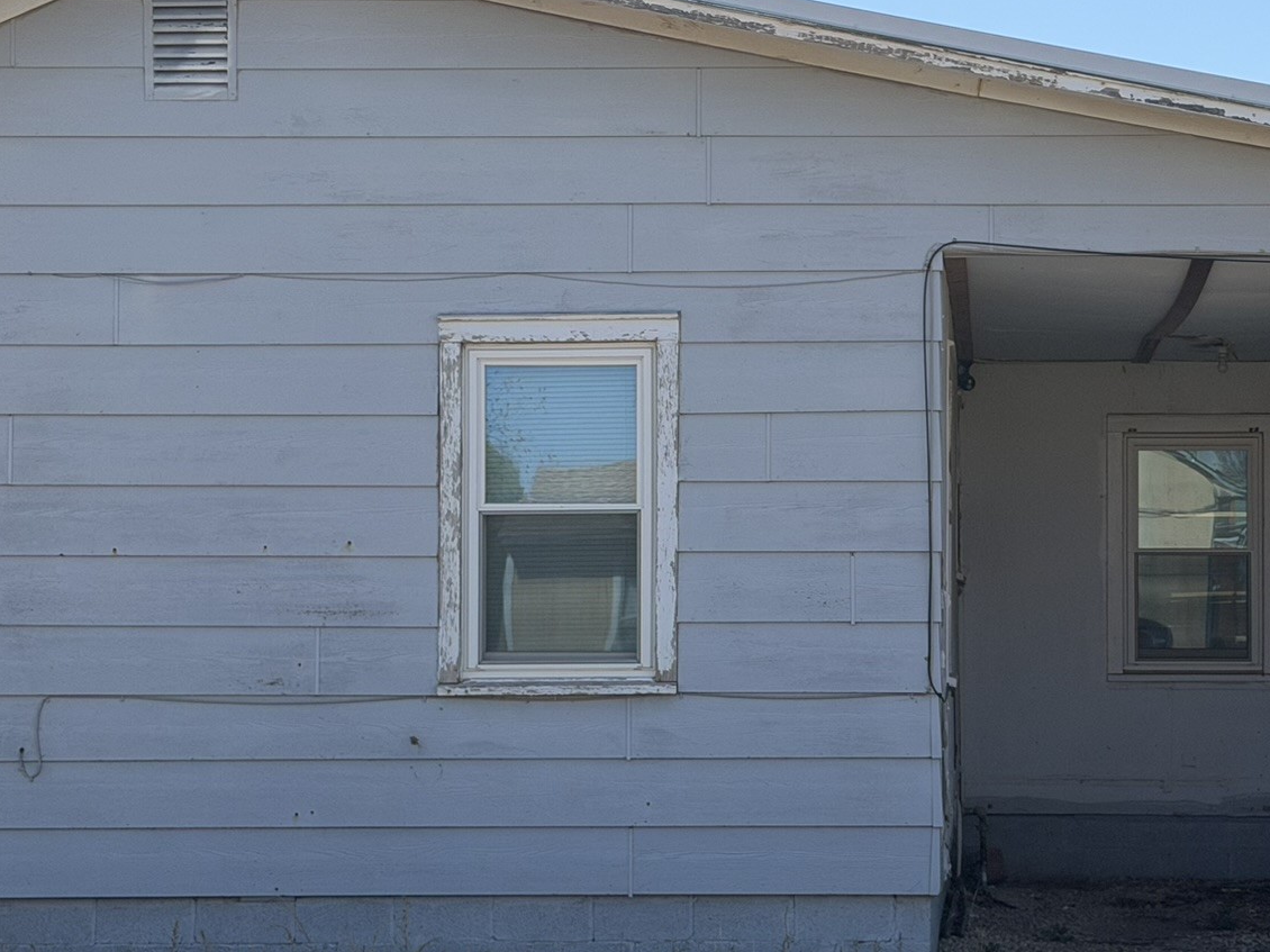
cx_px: 841
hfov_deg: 22.4
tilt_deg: +0.5
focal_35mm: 87
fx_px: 3191
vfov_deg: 17.0
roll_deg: +0.4
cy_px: 565
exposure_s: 1/3378
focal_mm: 6.76
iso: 64
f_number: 1.78
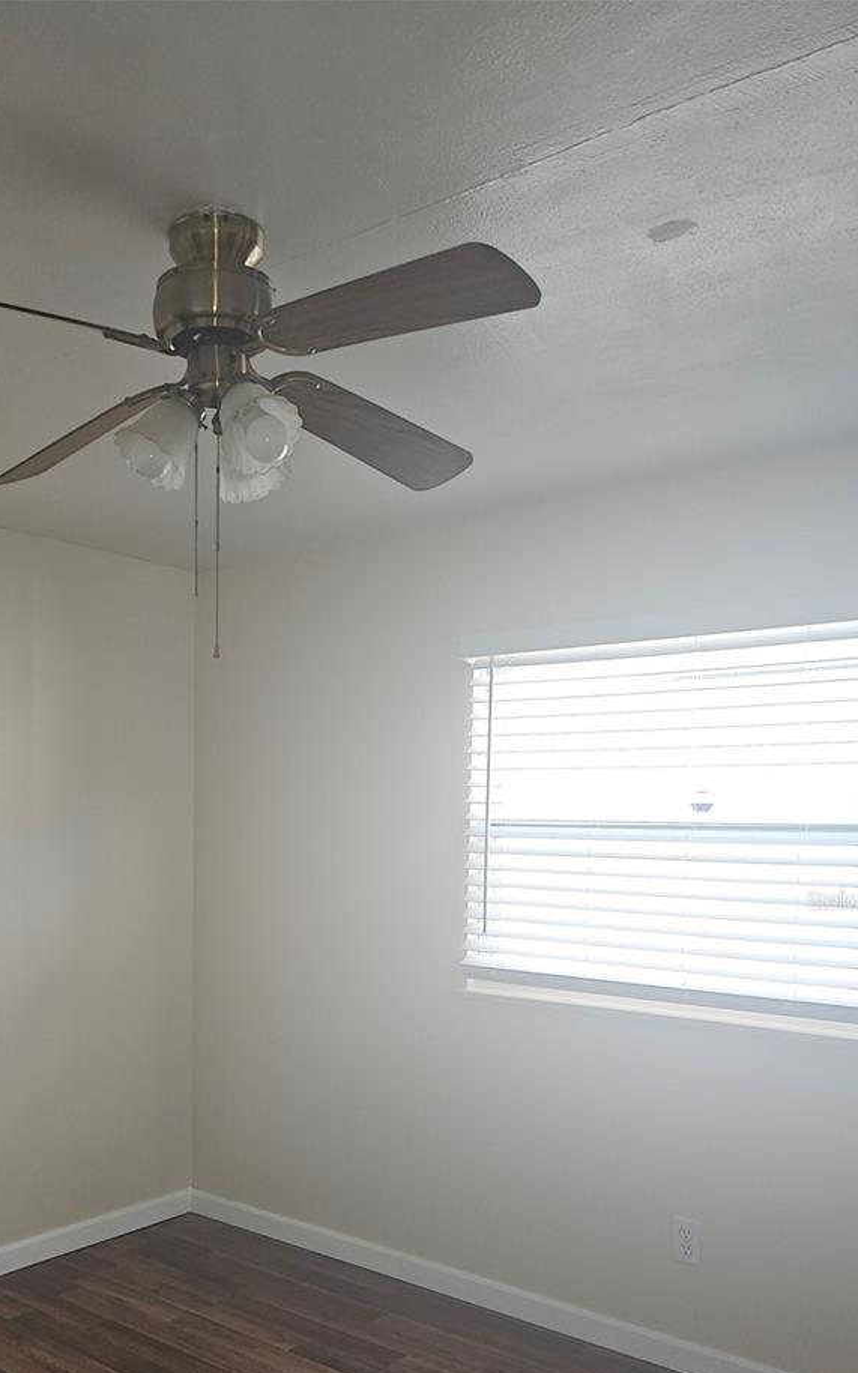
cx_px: 237
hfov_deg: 38.6
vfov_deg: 58.5
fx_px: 1198
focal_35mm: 32
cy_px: 900
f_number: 1.7
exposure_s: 1/60
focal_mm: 6.3
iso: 40
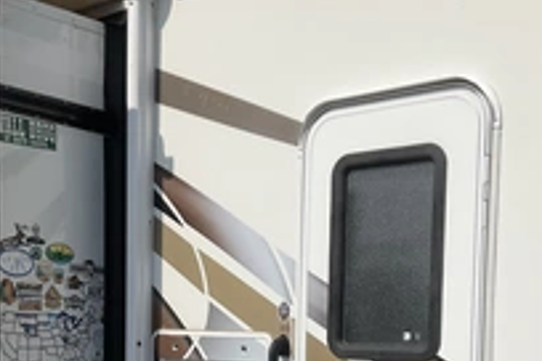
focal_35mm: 59
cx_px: 274
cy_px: 377
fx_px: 888
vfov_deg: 22.0
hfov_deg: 33.9
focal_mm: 3
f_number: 1.8
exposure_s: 1/5814
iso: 25
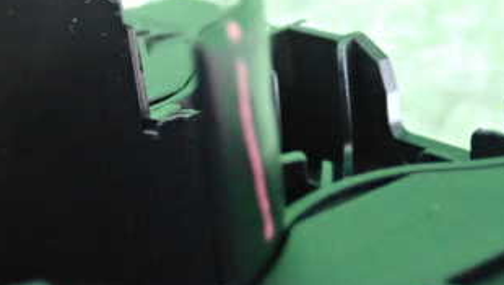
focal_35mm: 80
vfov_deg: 14.9
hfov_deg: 26.0
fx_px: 1070
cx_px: 91
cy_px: 267
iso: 3200
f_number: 2.7
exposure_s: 1/60
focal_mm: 6.83
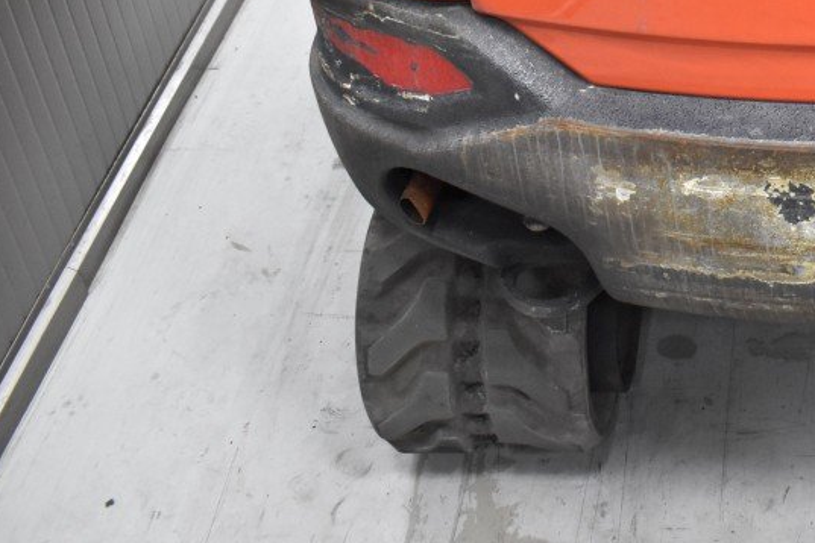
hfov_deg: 27.5
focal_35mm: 67
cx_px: 902
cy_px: -39
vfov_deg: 19.5
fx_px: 1517
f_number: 5
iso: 1600
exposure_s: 1/30
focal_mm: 20
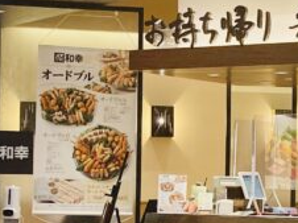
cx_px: 376
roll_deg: -1.3
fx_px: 1092
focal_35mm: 127
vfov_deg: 11.6
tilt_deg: +0.5
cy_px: 152
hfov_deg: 14.9
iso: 100
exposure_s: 1/60
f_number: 1.8
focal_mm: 3.99
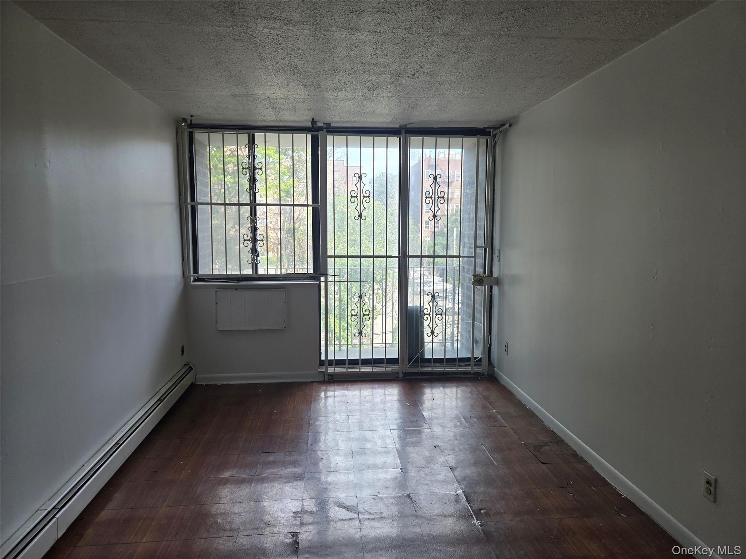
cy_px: 280
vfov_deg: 58.9
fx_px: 496
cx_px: 373
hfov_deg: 73.9
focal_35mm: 23
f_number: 1.8
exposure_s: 1/120
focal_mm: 5.4
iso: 40
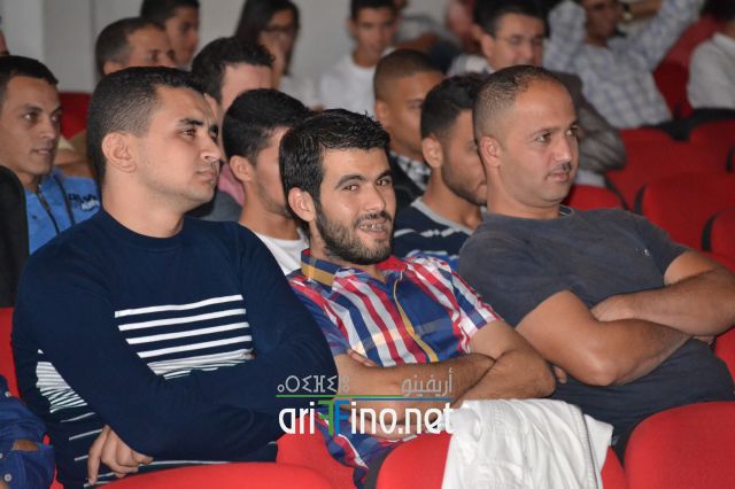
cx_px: 368
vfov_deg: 7.3
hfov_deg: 11.0
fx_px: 3826
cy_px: 244
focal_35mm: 188
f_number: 4.8
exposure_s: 1/60
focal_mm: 125
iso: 3200
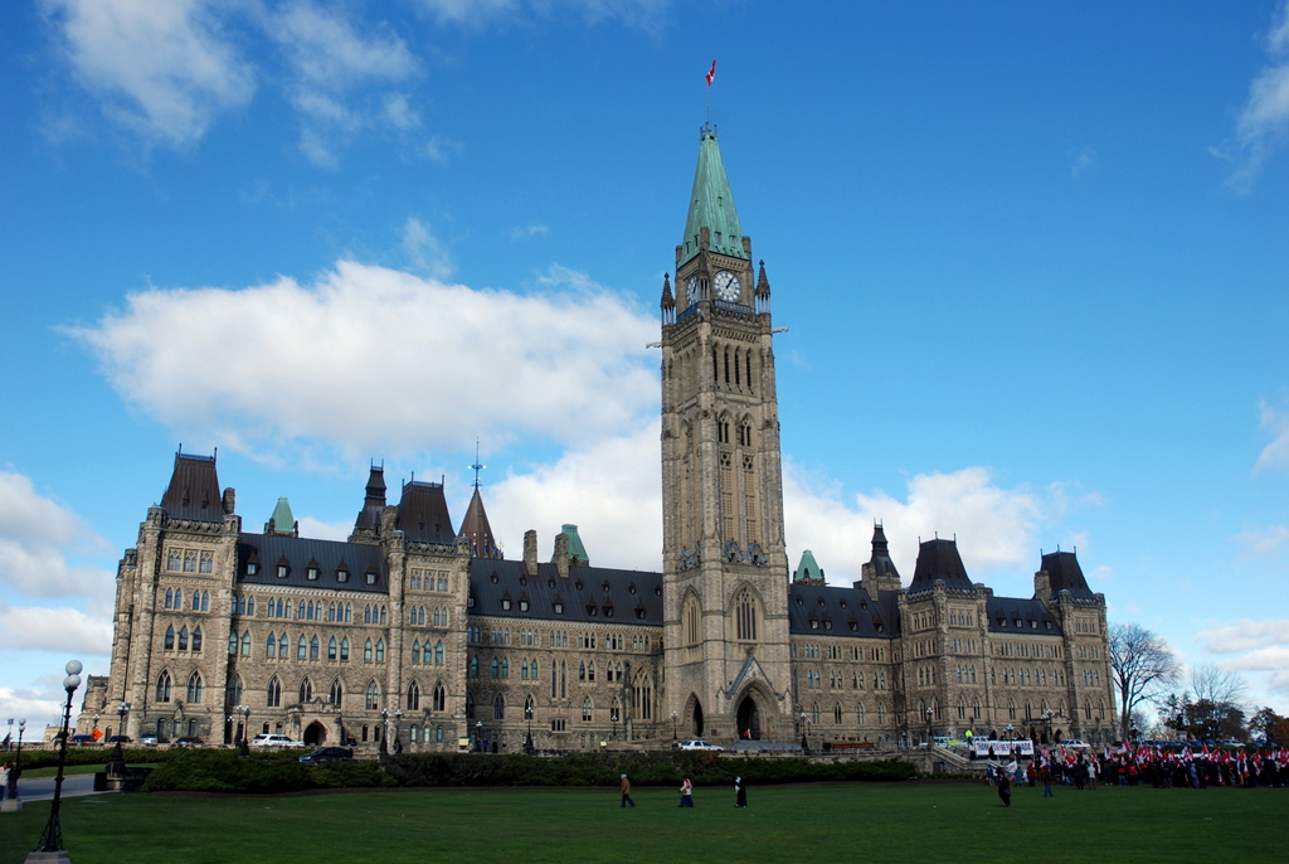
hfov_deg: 57.2
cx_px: 644
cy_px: 432
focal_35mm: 33
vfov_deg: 40.1
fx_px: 1183
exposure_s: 1/250
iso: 100
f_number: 8
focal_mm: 22
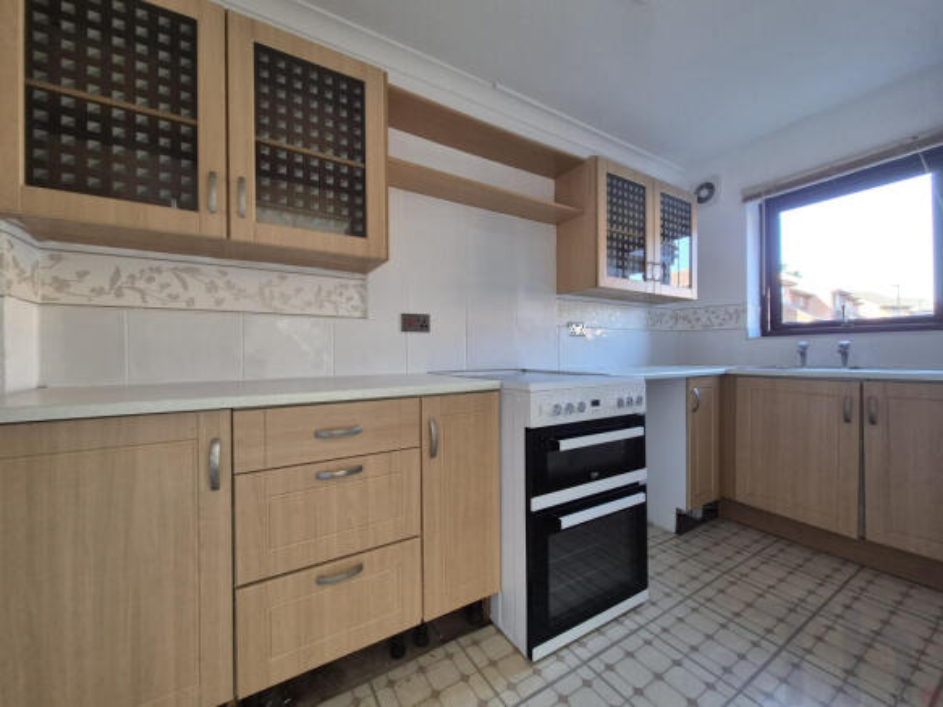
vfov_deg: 89.9
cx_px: 472
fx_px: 354
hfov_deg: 106.2
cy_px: 354
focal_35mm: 13
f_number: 2.2
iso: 125
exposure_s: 1/50
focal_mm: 1.74
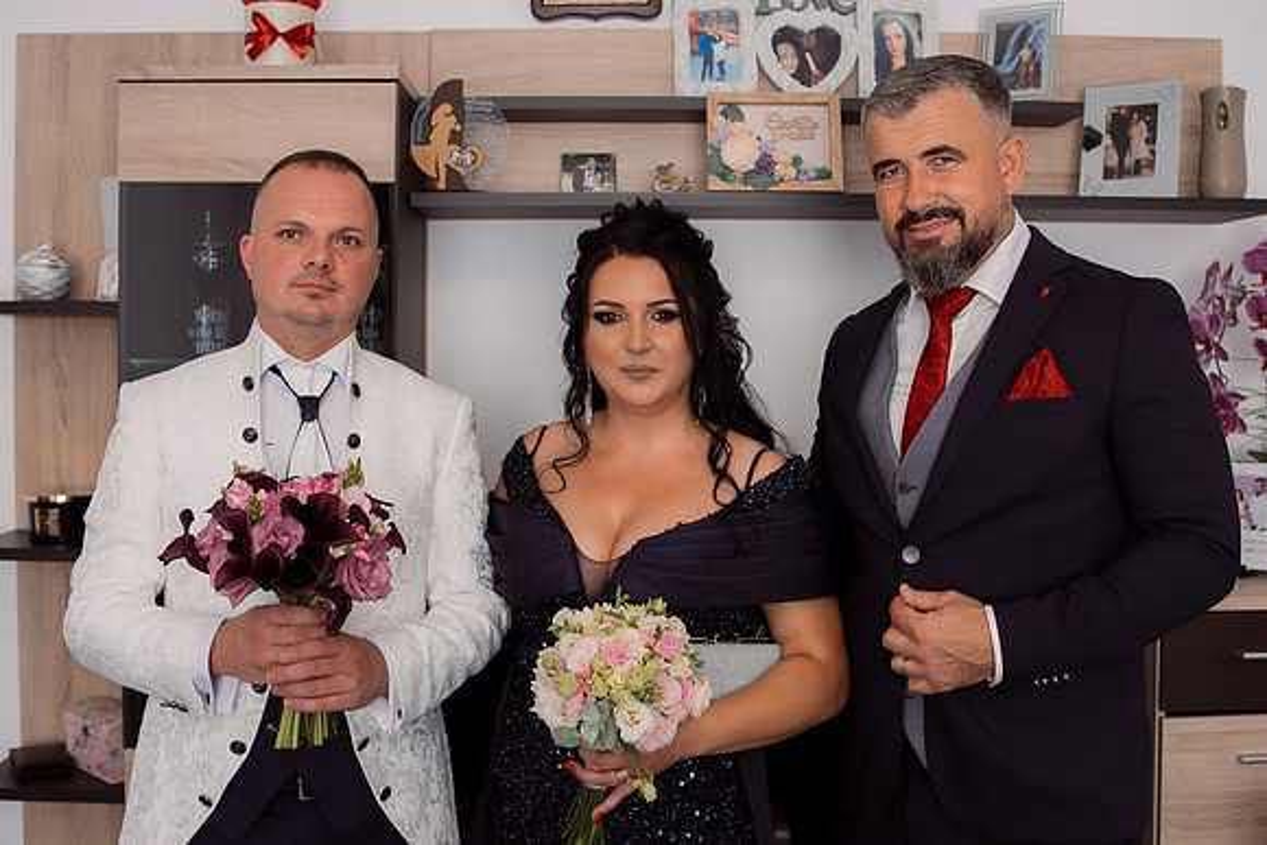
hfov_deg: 53.7
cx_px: 641
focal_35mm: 36
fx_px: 1251
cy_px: 411
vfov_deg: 37.3
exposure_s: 1/125
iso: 400
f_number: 2.5
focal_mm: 23
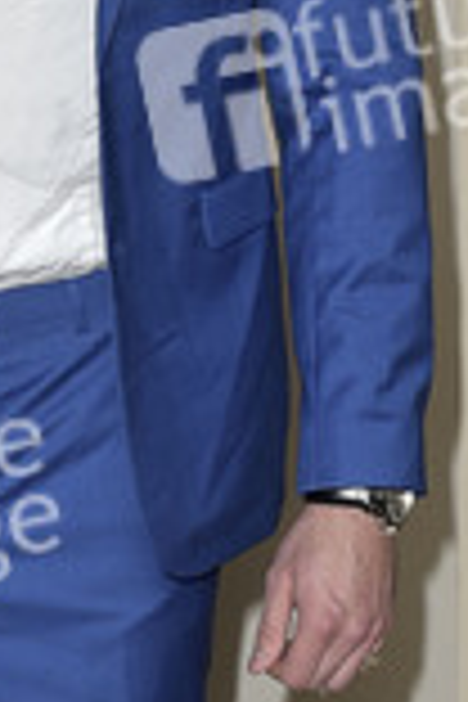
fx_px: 2203
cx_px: -38
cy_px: -148
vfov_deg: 17.3
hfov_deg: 11.9
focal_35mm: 113
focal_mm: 44
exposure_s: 1/250
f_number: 6.3
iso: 400
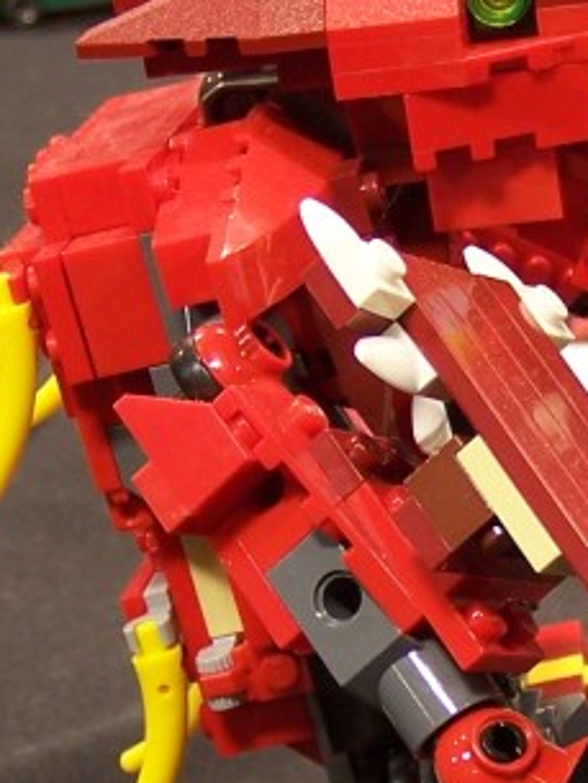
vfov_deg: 12.2
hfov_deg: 9.2
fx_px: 3644
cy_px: 611
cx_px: 503
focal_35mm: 161
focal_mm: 8
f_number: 3
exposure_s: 1/2
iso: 80
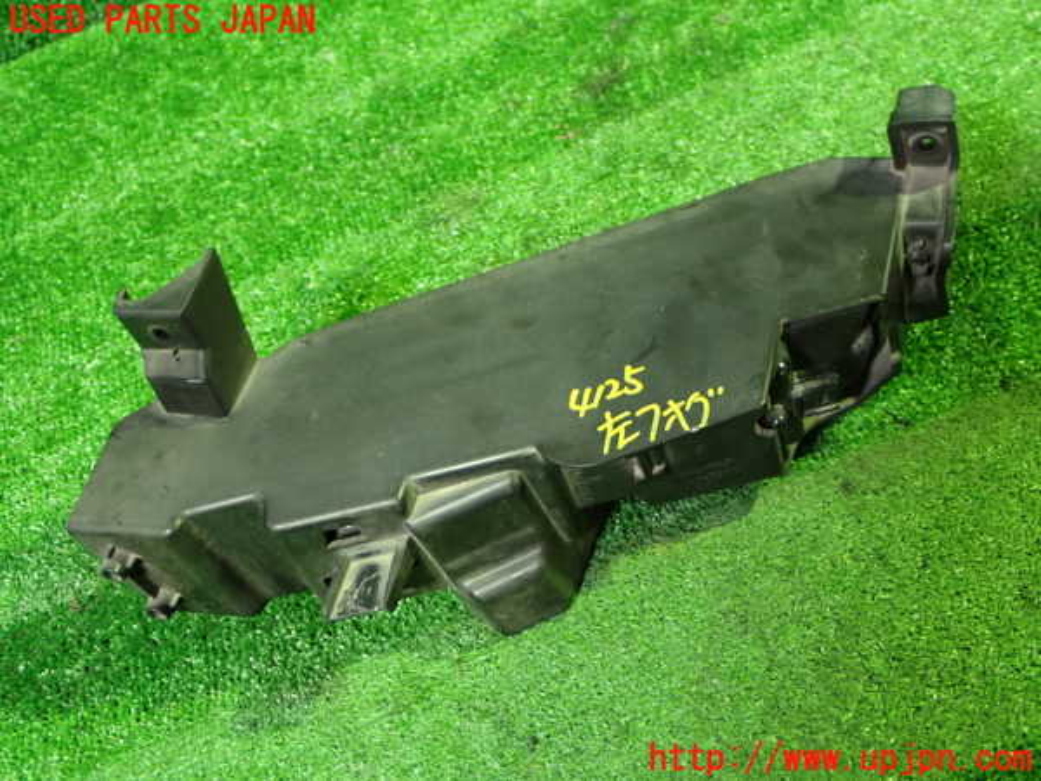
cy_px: 390
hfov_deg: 40.4
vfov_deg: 30.9
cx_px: 520
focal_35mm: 47
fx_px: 1413
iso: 800
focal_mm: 8.4
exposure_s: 1/20
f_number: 3.1
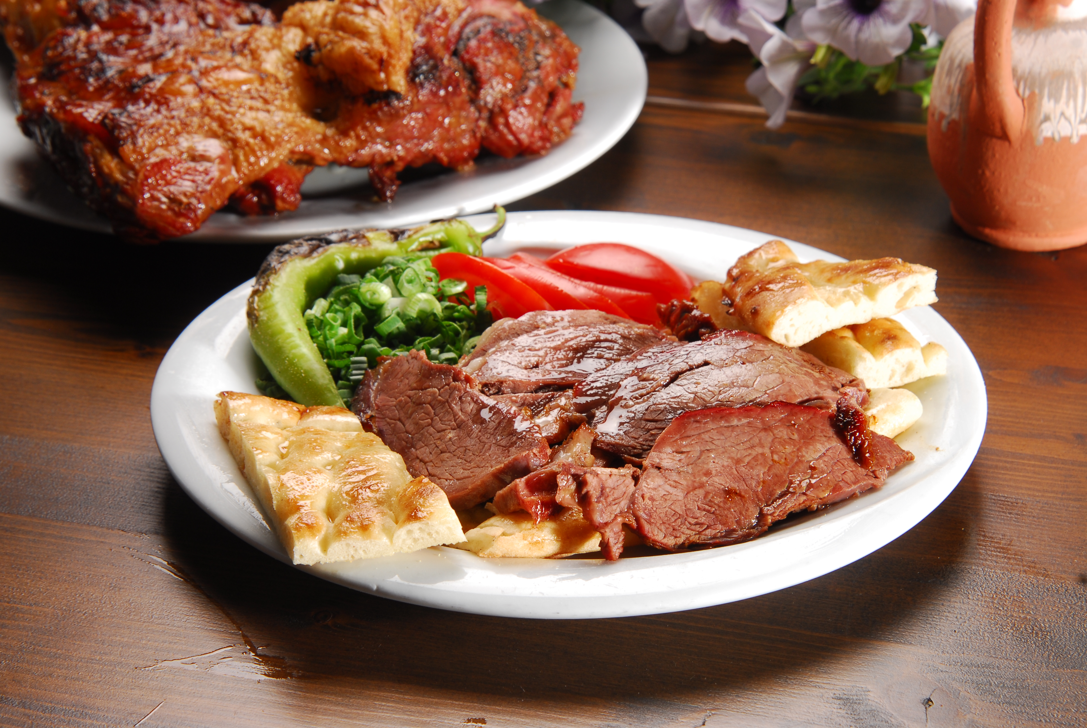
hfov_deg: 22.6
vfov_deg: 15.2
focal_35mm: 90
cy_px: 364
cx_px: 544
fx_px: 2721
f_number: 11
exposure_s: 1/100
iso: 100
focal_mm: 60
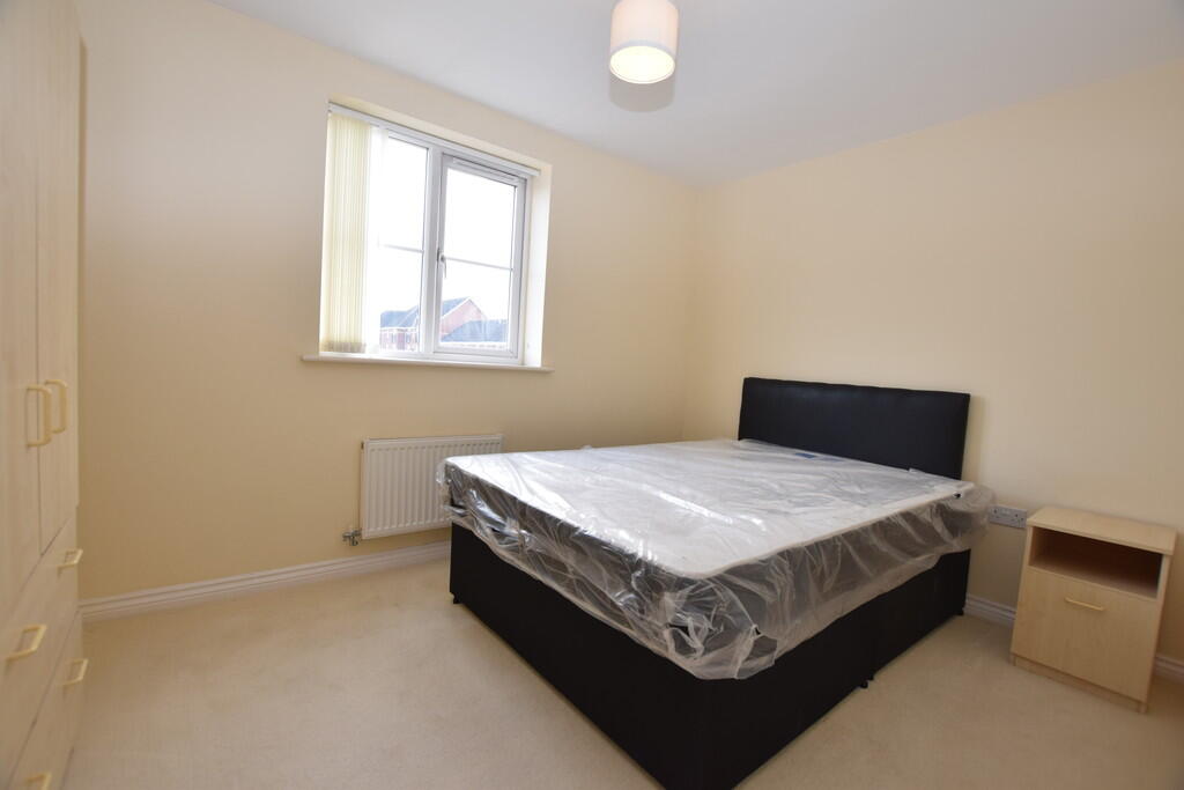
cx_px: 592
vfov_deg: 77.3
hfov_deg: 100.4
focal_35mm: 15
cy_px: 395
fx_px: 493
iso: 560
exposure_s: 1/125
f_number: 5.6
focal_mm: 10
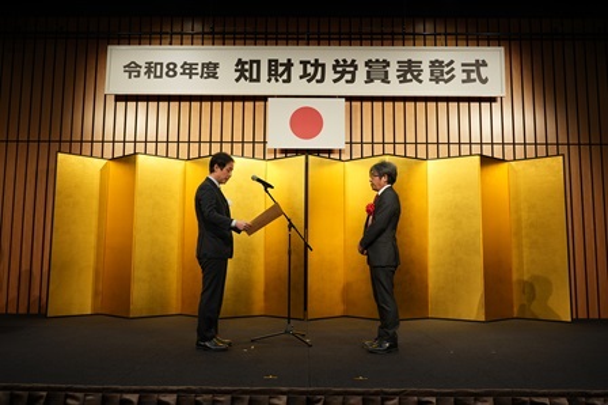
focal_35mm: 29
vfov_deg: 44.8
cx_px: 304
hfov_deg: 63.5
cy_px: 202
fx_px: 491
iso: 640
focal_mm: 29.1
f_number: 4
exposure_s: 1/320
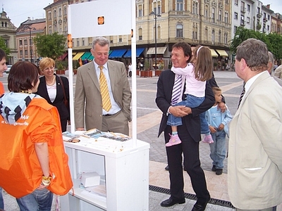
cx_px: 141
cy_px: 106
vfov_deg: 41.8
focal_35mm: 34
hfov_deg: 54.0
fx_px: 277
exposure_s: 1/125
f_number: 2.7
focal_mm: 5.6
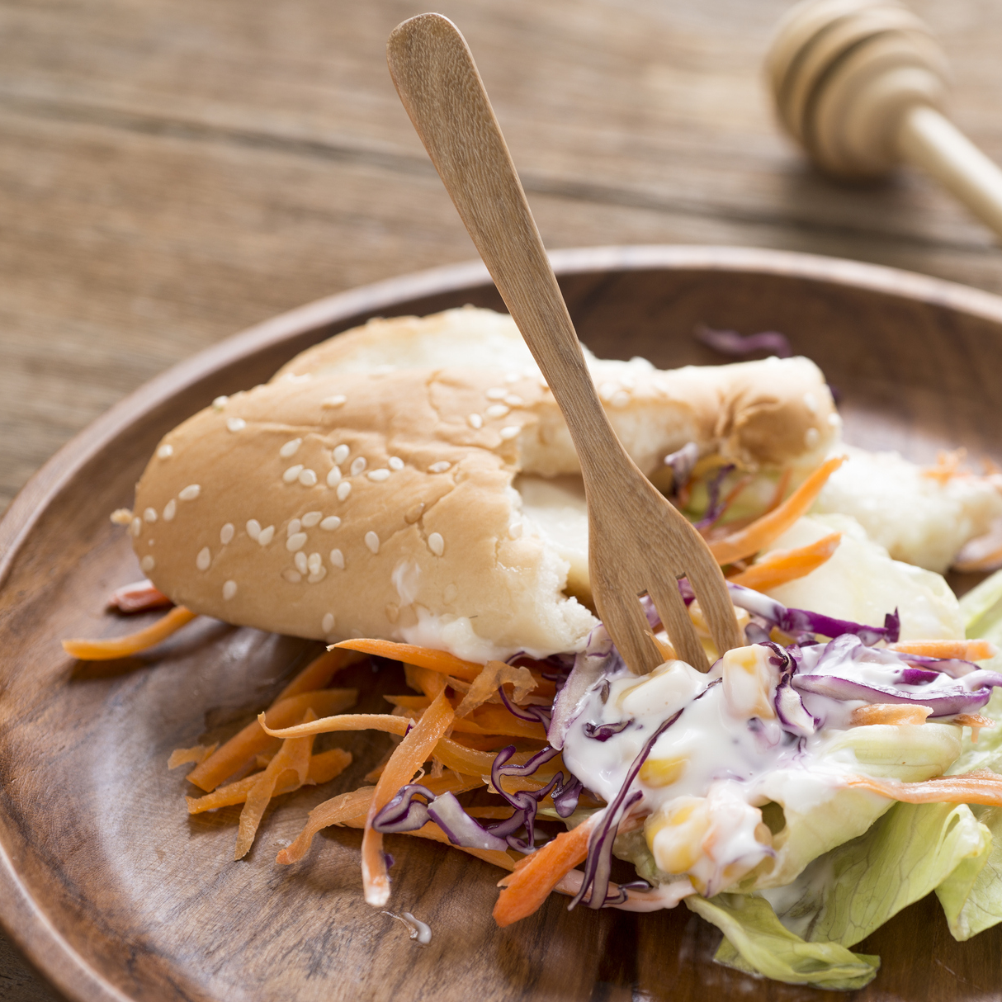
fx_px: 2915
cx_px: 760
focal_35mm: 89
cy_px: 494
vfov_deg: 19.5
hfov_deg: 19.4
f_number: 5.6
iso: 100
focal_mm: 60
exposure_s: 1/13
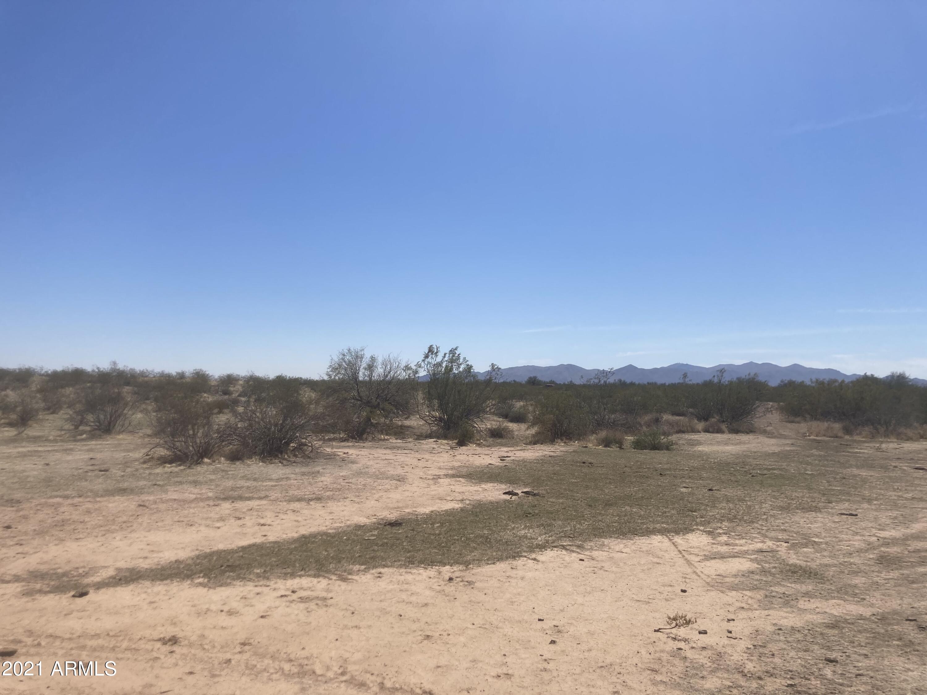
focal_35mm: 28
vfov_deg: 49.7
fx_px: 750
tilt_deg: +5.3
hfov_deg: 63.4
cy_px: 348
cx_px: 464
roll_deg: -0.9
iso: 20
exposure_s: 1/4049
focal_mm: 3.99
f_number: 1.8
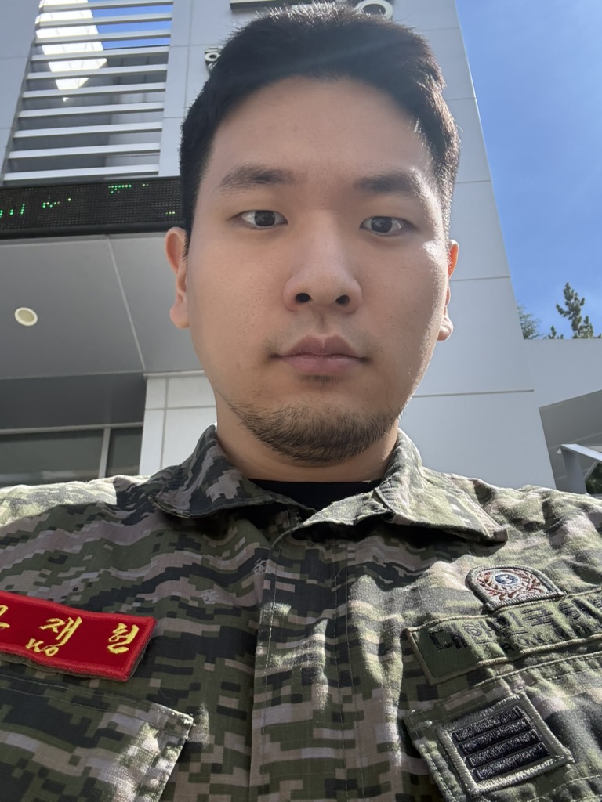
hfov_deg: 46.8
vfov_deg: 60.0
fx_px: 696
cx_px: 301
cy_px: 401
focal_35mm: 30
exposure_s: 1/831
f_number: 1.9
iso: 40
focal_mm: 2.69
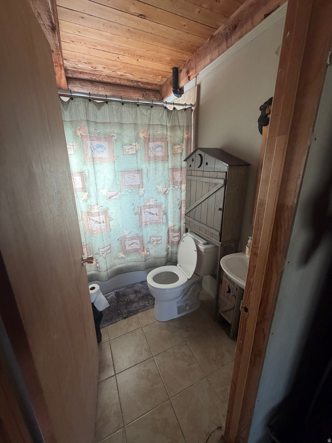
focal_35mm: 14
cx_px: 166
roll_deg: +1.9
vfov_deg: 102.1
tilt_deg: -15.3
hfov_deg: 85.7
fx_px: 179
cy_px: 222
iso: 320
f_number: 2.2
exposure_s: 1/118
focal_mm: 2.22
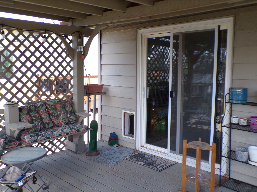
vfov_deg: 44.2
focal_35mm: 32
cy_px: 96
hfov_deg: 56.8
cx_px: 128
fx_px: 238
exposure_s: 1/140
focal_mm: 5.8
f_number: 3.2
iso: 100
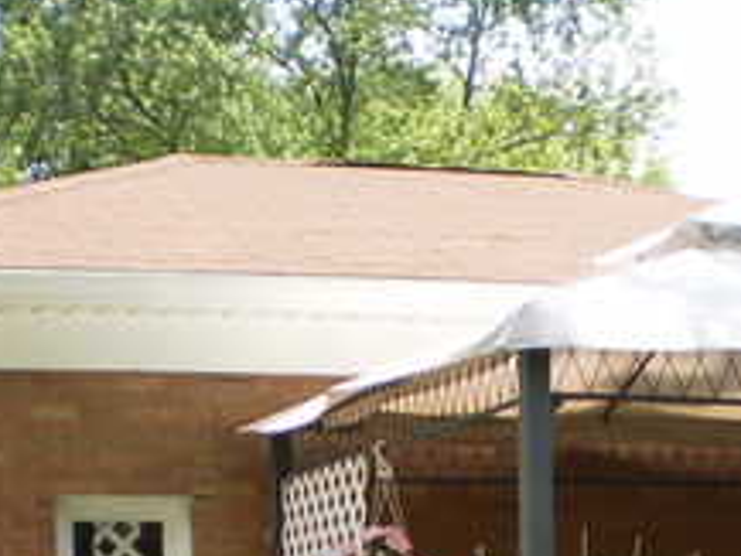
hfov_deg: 18.5
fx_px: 2270
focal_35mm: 106
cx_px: 413
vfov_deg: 13.4
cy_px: 740
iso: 64
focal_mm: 6.3
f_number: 3.1
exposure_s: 1/500
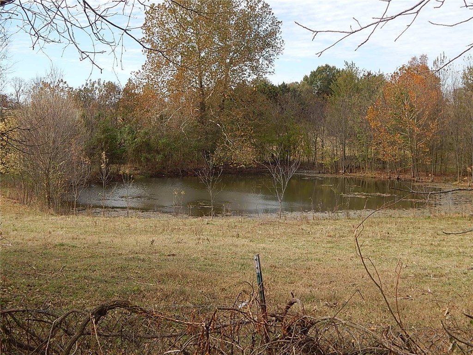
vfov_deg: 26.6
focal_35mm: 55
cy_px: 178
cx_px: 236
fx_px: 752
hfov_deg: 34.9
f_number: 3.8
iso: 125
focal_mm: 9.7
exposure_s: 1/500
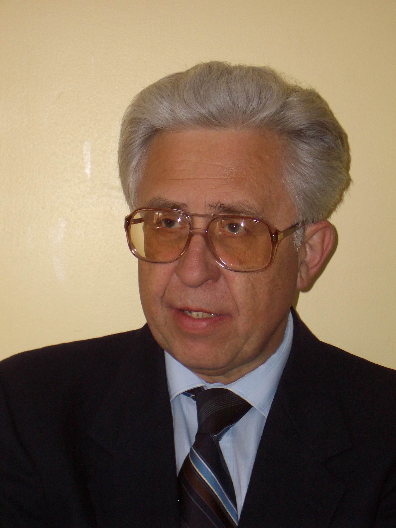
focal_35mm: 105
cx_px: 198
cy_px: 264
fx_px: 1602
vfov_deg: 18.7
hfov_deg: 14.1
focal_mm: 17.4
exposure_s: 1/60
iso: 100
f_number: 4.8
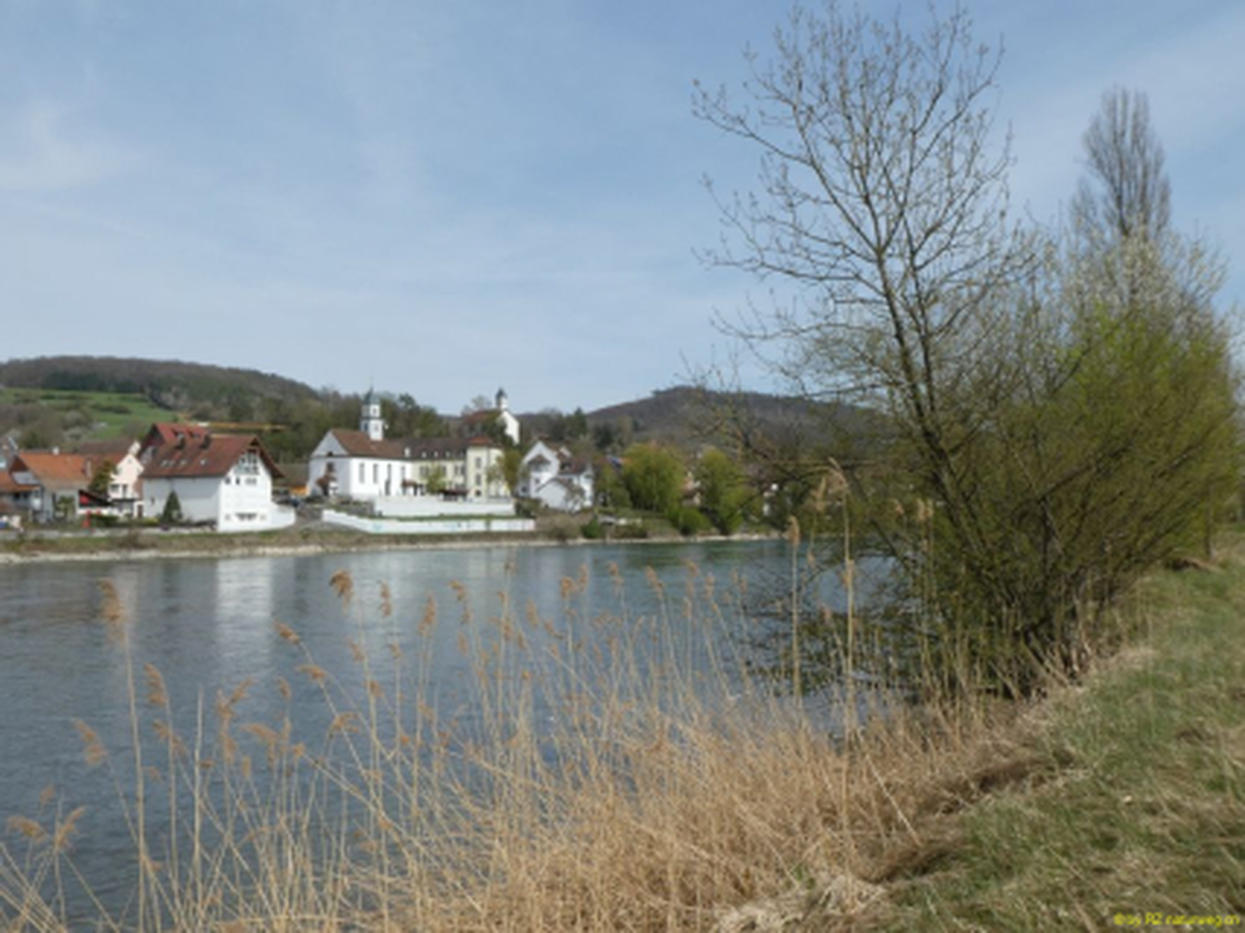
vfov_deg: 45.4
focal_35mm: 31
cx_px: 622
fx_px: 1115
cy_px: 466
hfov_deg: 58.4
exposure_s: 1/640
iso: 80
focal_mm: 5.4
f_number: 4.5
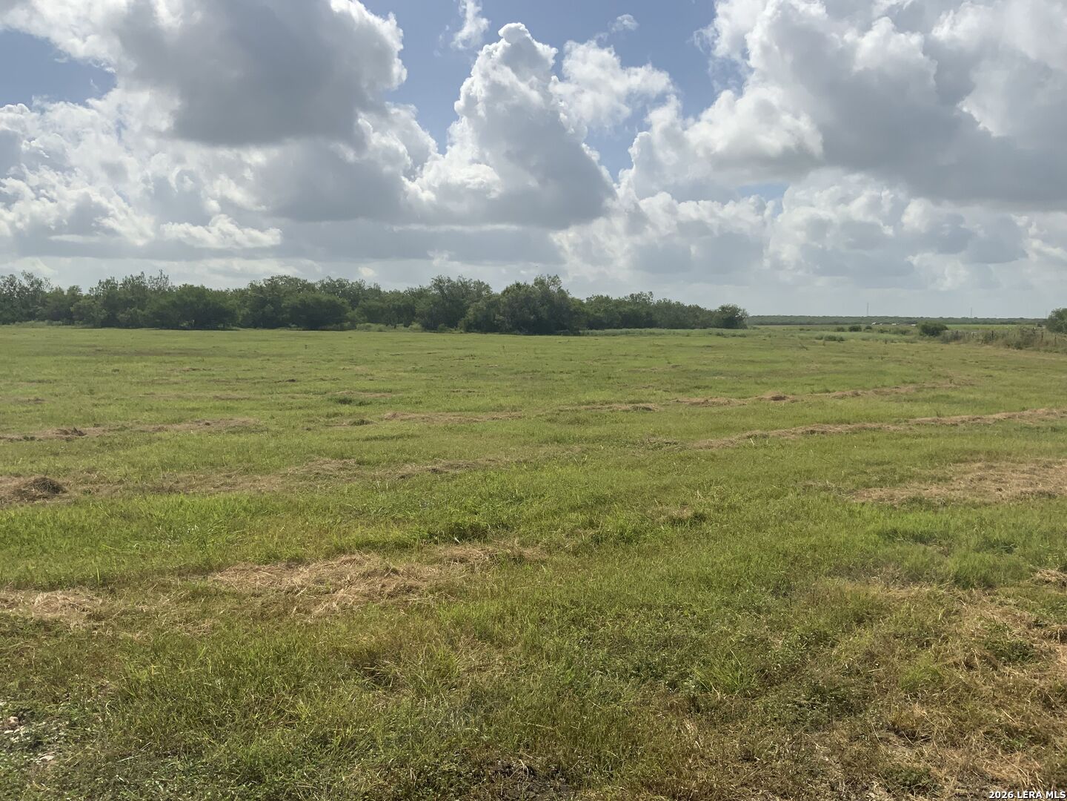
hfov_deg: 61.7
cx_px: 534
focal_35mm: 29
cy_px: 400
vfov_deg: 48.2
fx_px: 894
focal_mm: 3
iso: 20
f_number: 1.8
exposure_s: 1/4785
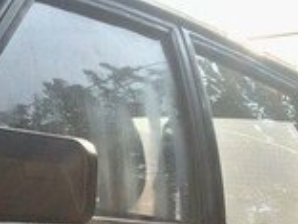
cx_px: -126
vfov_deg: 11.1
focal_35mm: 123
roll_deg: -5.6
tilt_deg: -7.1
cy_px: 428
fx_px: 1059
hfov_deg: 15.0
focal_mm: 4.15
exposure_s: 1/805
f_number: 2.2
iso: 32
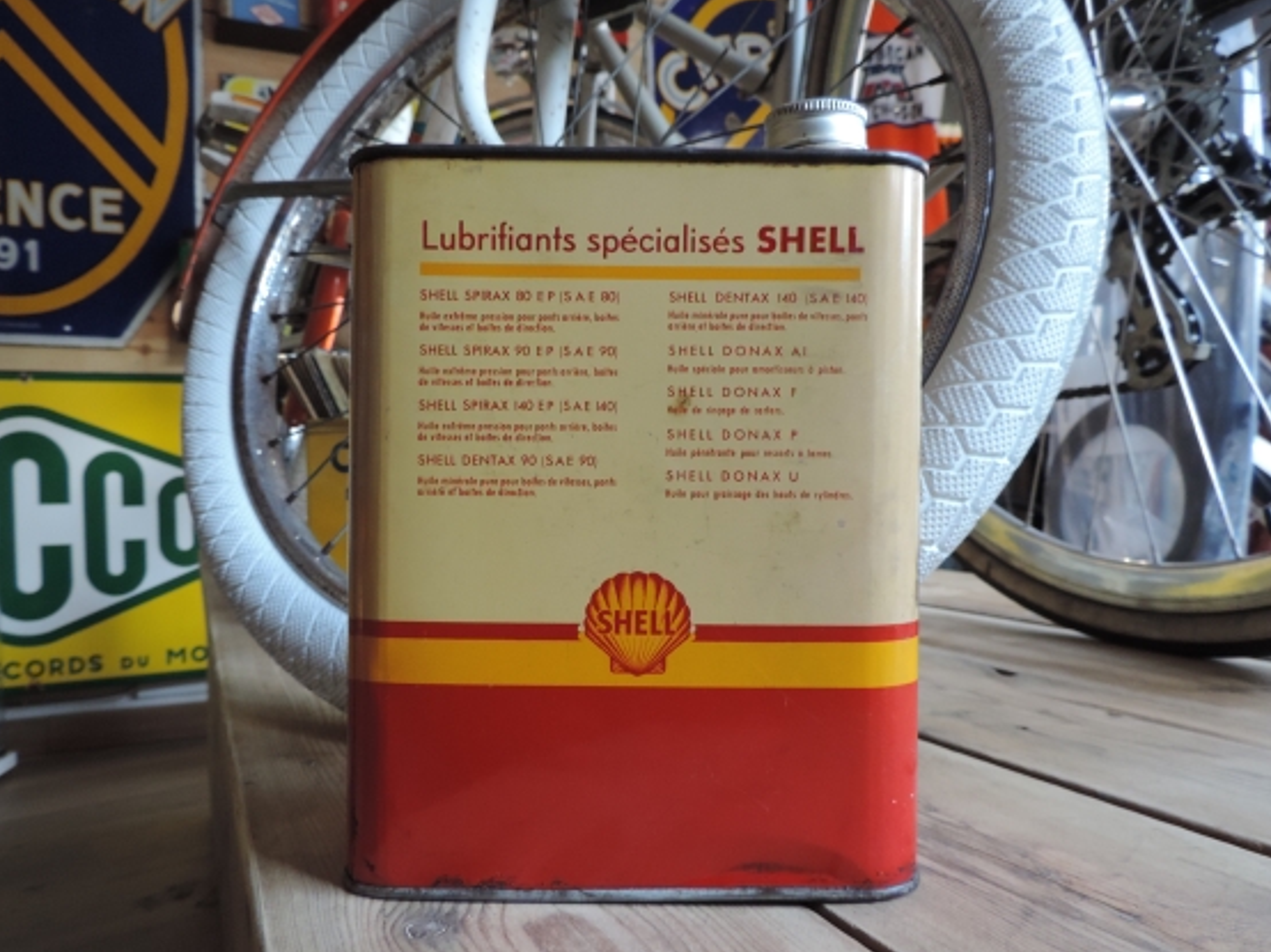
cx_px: 601
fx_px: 954
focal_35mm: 26
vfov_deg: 53.0
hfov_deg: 67.3
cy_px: 498
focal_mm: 4.3
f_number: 3
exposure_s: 1/30
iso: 280
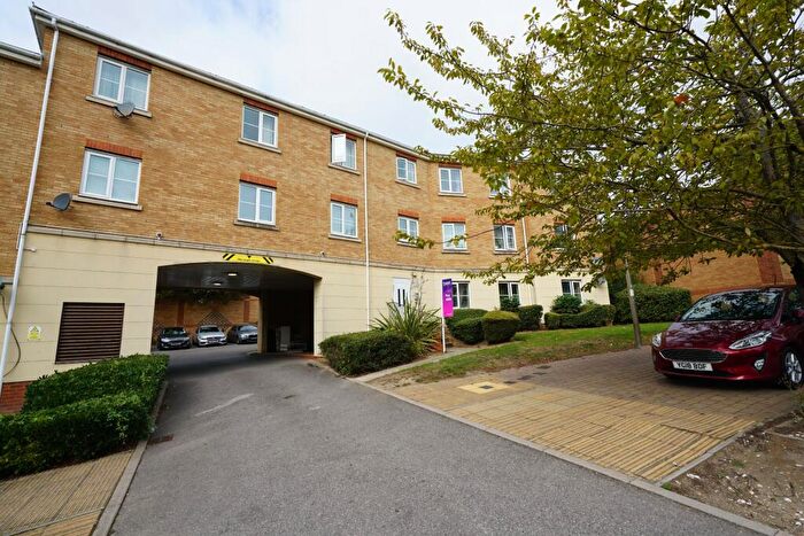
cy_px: 268
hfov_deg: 96.7
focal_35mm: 16
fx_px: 357
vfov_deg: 73.8
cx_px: 402
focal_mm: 16
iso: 100
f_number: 10
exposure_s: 1/80
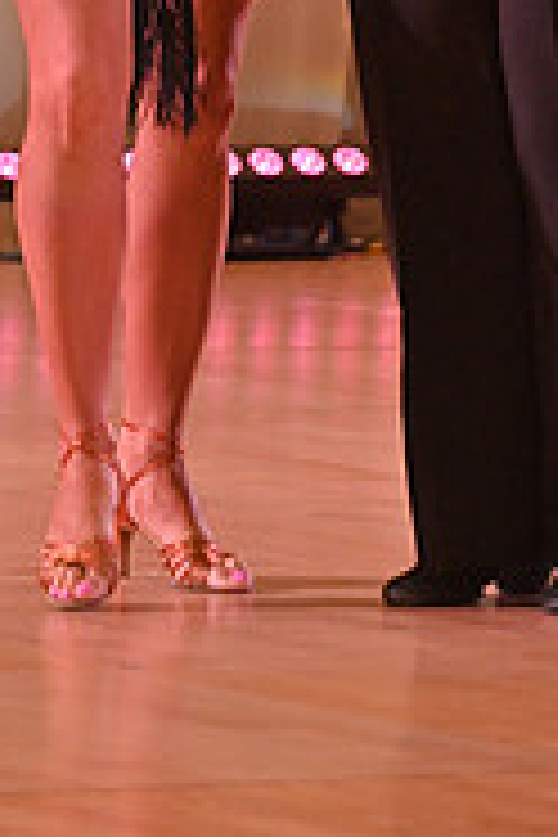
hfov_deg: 2.8
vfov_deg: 4.1
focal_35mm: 499
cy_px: -400
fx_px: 11601
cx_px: 277
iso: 2000
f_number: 5
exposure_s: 1/400
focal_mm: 160
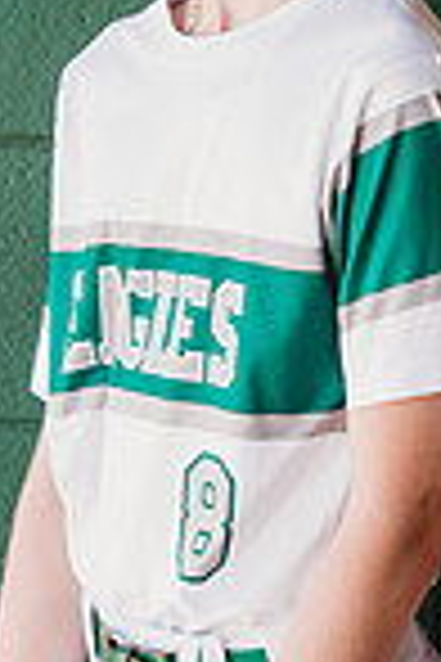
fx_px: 4795
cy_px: 378
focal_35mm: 261
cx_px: 410
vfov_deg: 7.9
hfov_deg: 5.3
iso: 100
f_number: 2.8
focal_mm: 85
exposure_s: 1/160
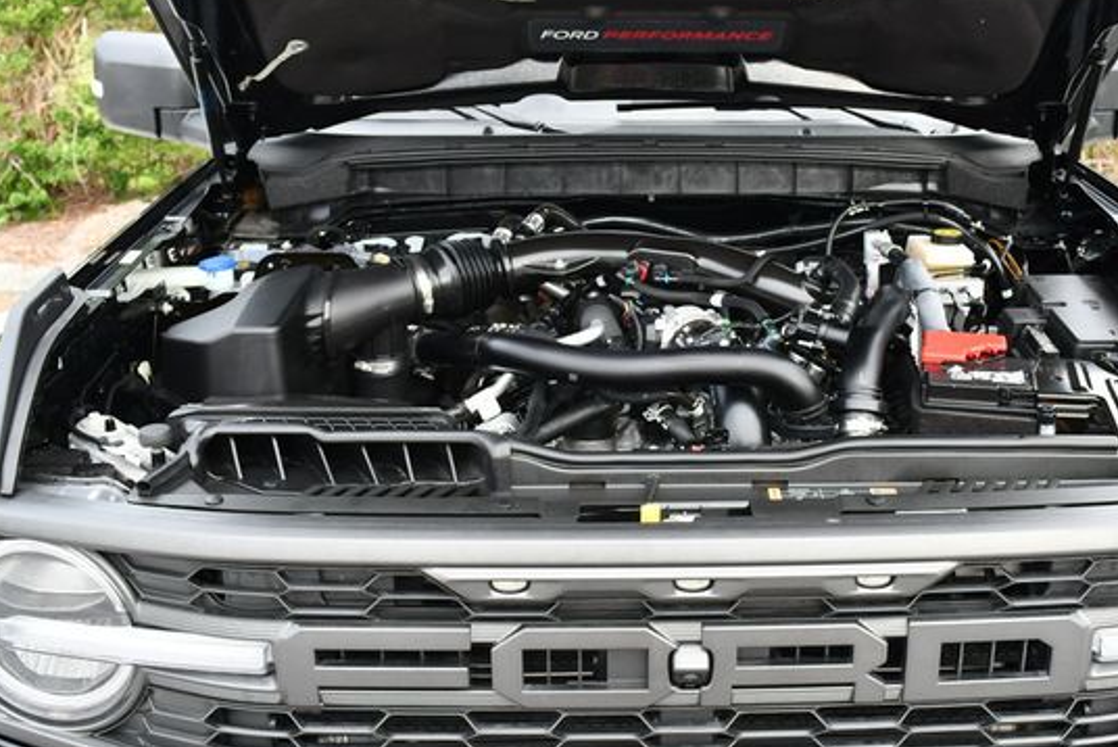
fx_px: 1336
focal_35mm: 43
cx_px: 655
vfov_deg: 31.2
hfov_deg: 45.2
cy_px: 351
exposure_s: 1/250
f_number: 4.5
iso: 400
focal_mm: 18
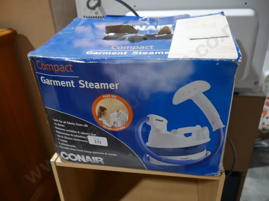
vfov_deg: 49.7
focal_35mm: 28
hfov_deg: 63.4
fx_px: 218
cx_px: 134
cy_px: 100
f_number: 3.5
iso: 320
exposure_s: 1/60
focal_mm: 14
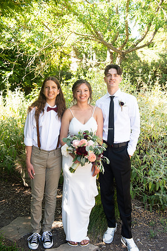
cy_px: 126
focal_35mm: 38
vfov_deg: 50.7
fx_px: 264
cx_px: 84
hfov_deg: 35.1
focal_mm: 38
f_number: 4.5
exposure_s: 1/320
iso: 640
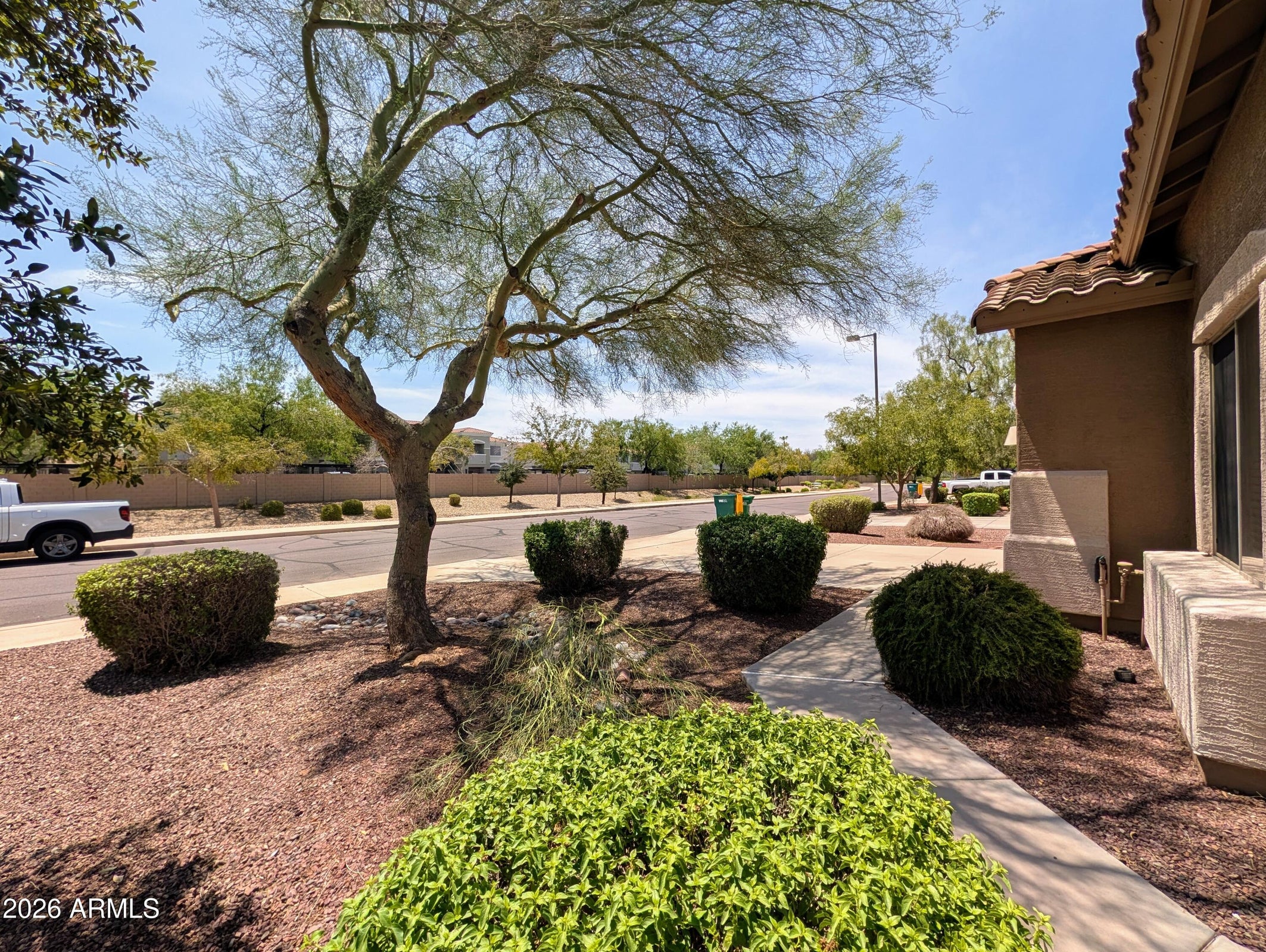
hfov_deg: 110.5
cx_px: 633
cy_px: 476
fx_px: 439
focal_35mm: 12
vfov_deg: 94.6
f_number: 1.7
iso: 50
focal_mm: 2.02
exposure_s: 1/3436
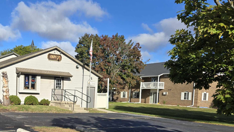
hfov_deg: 47.0
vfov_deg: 28.2
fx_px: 254
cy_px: 111
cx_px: 50
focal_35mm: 41
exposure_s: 1/1819
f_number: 1.8
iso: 25
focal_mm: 5.4
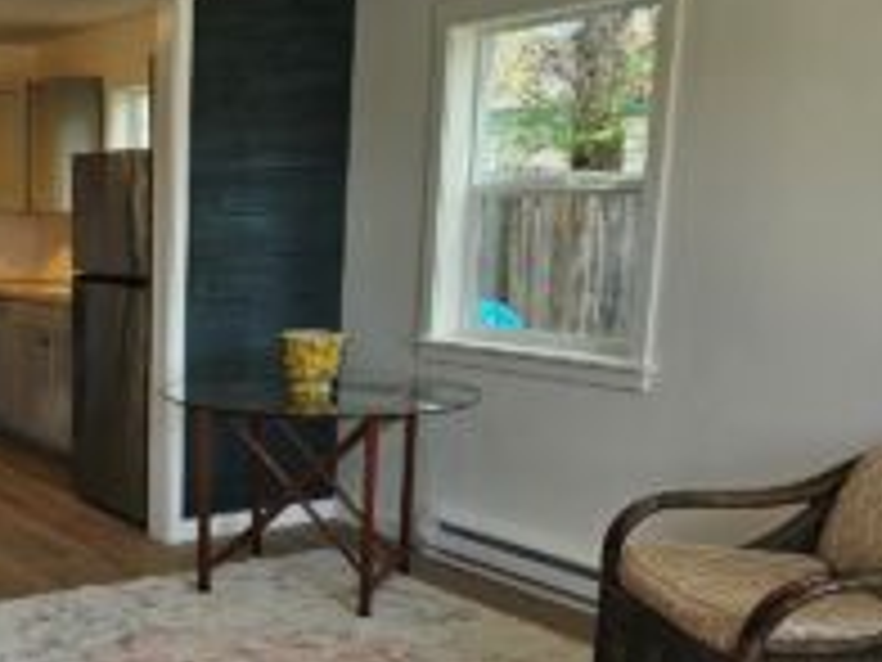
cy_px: 428
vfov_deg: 30.7
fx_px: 1198
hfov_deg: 36.6
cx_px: 14
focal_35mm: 47
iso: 64
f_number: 1.8
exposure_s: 1/207
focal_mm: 5.4
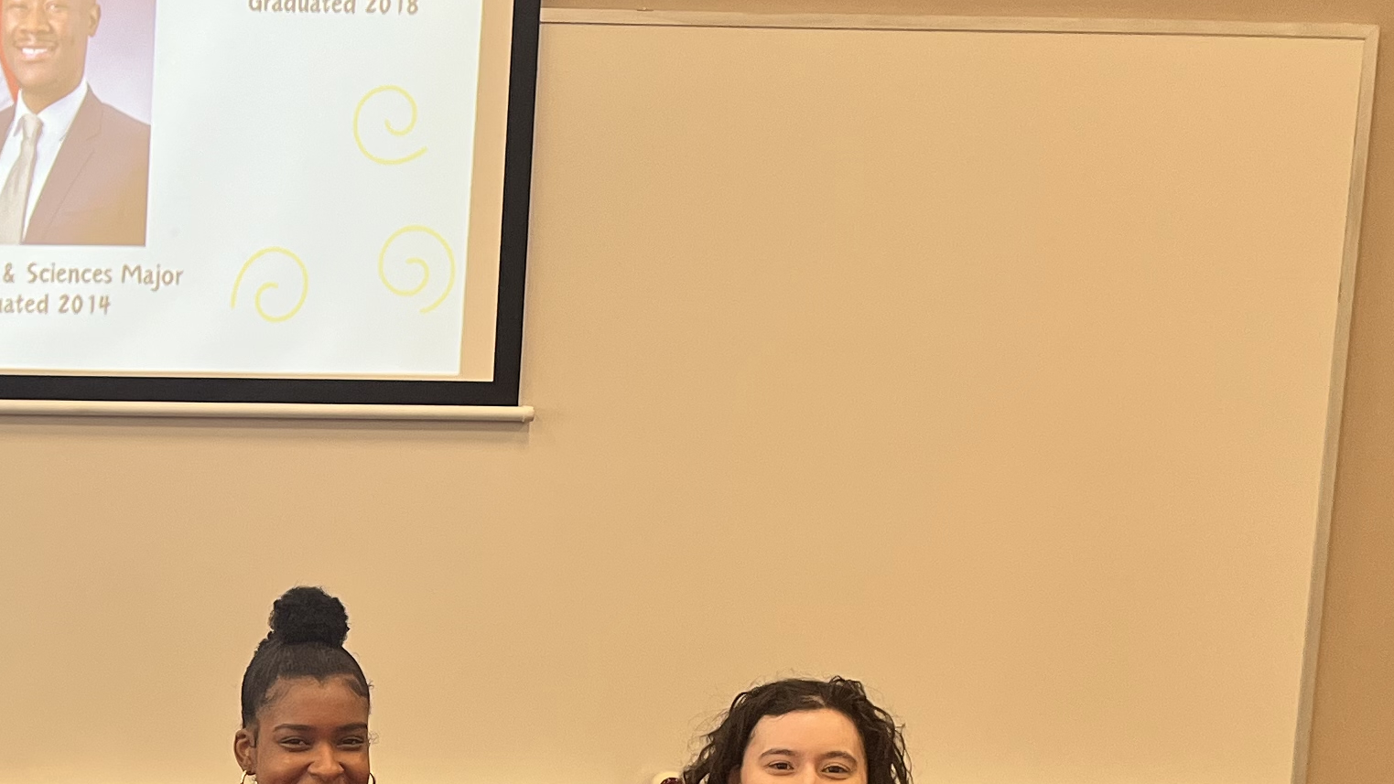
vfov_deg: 15.8
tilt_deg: -9.3
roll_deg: -1.3
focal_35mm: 75
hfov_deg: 25.7
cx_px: -220
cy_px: 788
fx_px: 2772
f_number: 1.6
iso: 80
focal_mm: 5.1
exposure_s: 1/120
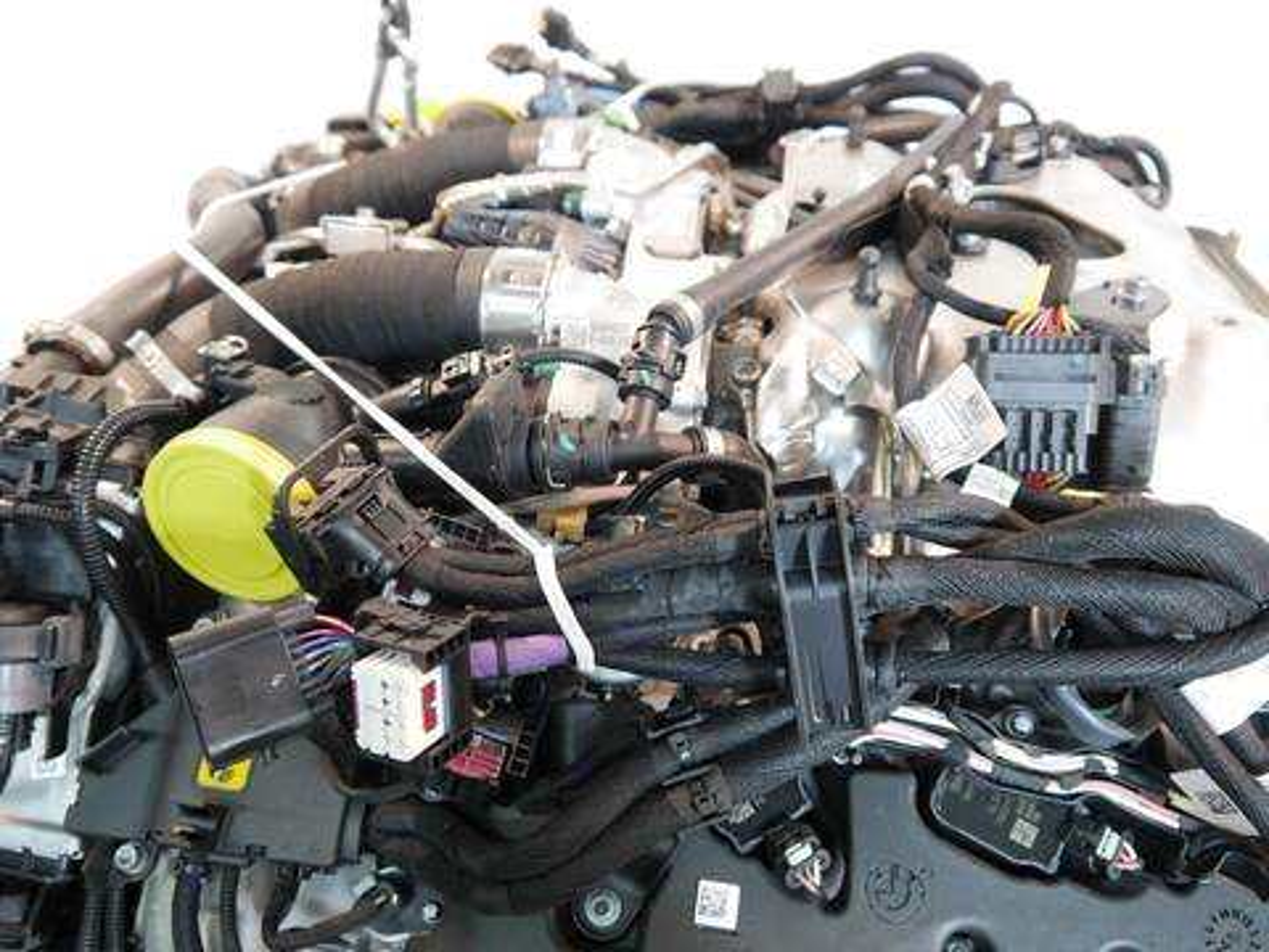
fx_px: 1026
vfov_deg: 49.7
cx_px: 634
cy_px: 476
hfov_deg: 63.4
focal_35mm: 28
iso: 1250
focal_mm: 14
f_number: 3.5
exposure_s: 1/60
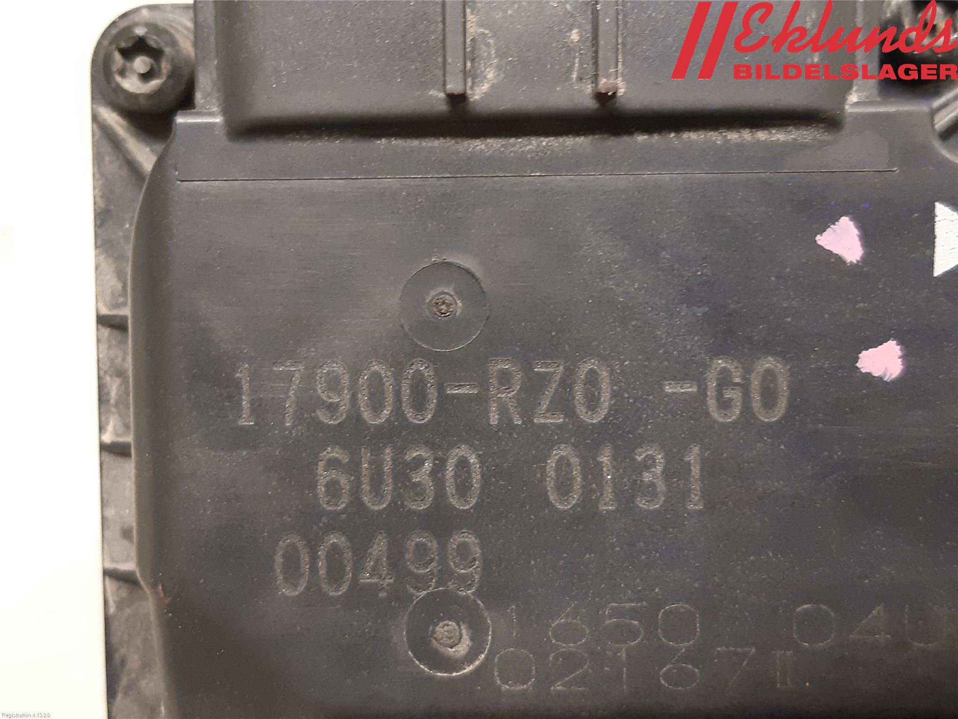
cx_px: 479
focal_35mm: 26
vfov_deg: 53.1
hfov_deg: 67.3
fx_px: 720
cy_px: 360
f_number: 1.7
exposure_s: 1/25
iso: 250
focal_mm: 3.93
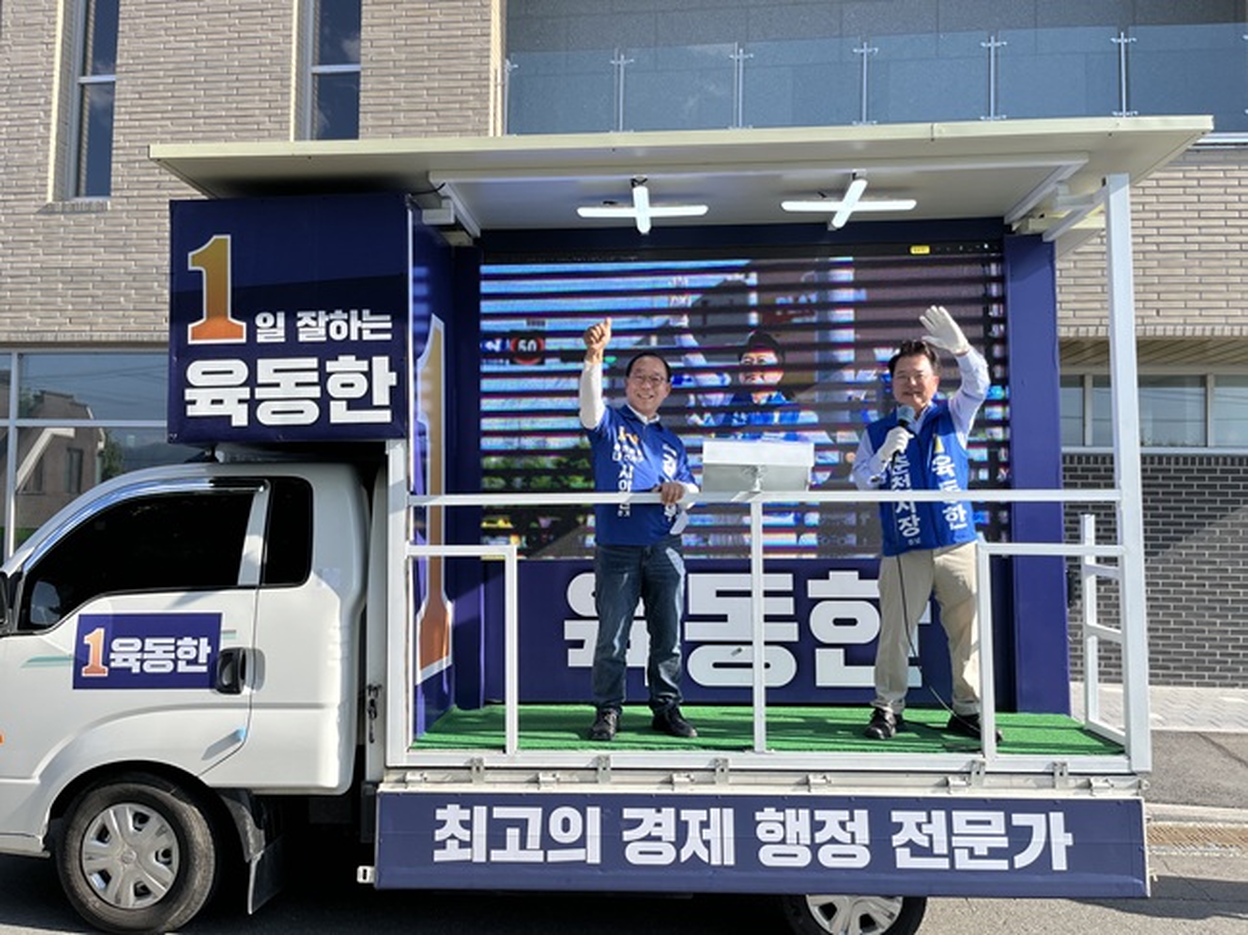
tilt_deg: +2.2
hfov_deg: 67.3
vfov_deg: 53.0
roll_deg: -1.6
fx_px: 937
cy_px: 468
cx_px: 624
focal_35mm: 26
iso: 50
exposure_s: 1/1776
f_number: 1.6
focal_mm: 5.1
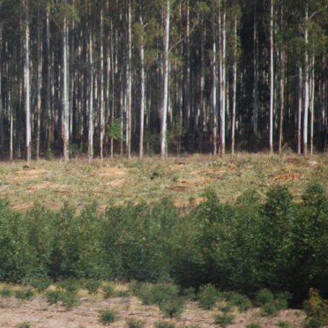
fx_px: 5083
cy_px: 224
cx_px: -122
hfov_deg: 3.7
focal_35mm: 474
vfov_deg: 3.7
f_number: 5.6
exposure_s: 1/500
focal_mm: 135
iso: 200
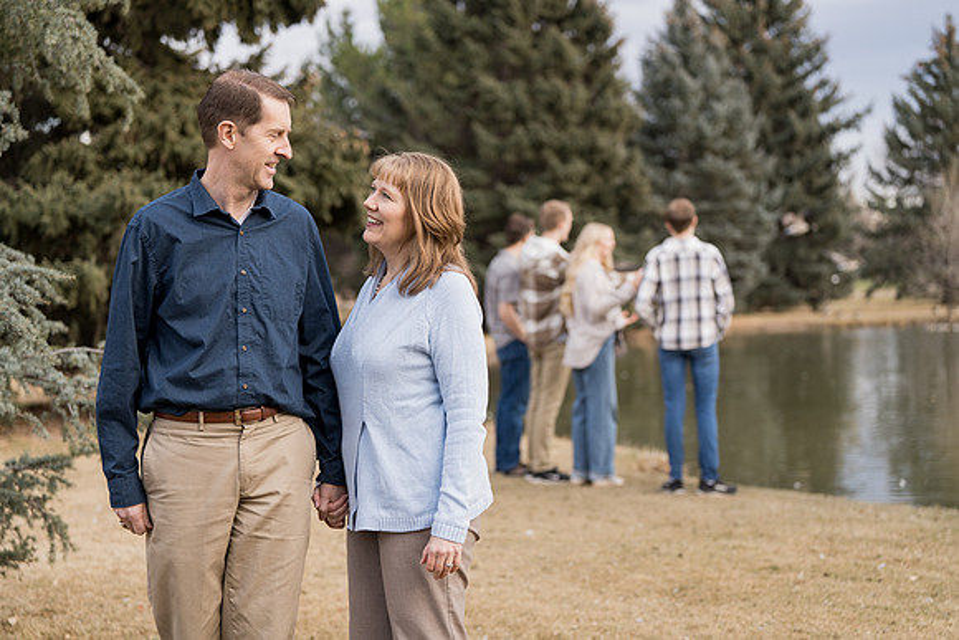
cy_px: 320
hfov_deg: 28.8
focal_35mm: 70
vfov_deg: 19.5
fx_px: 1865
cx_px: 480
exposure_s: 1/200
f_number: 2.8
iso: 125
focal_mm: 70
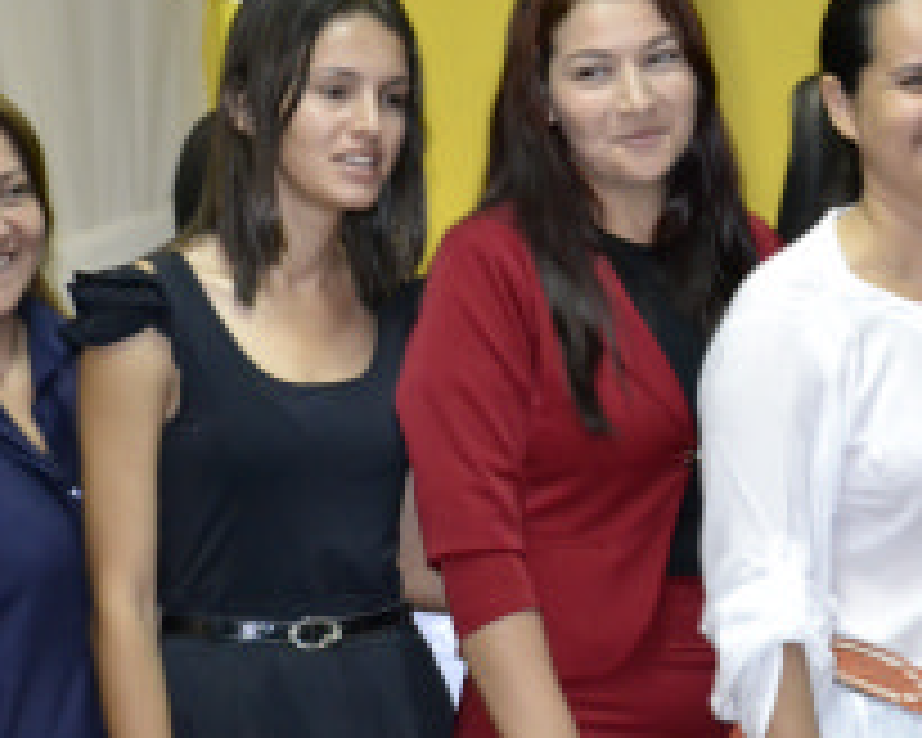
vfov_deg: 9.8
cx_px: 715
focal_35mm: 158
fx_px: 4311
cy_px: 326
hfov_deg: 12.2
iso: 3200
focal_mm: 46
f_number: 5.3
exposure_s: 1/60
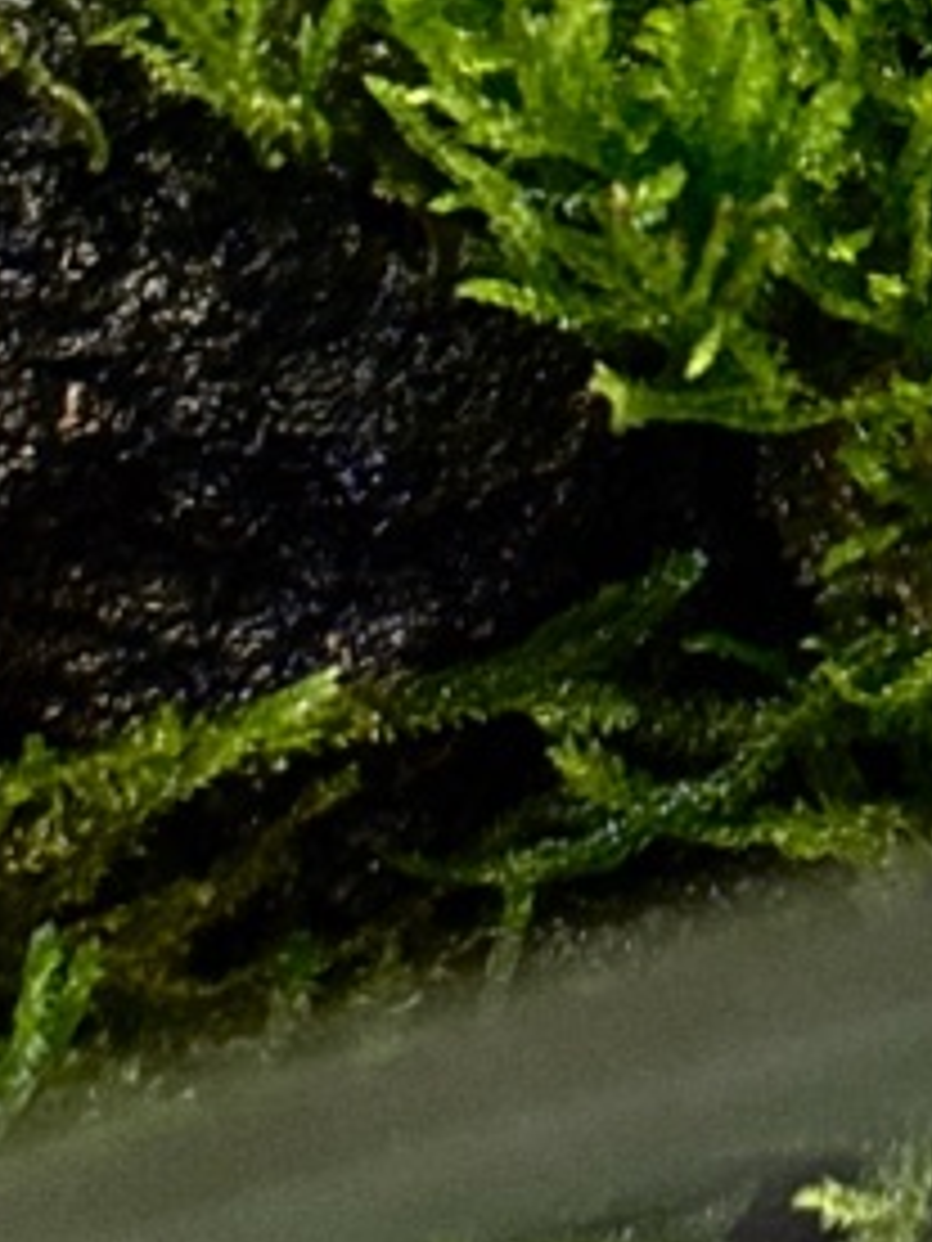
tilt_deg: -33.6
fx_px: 6857
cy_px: -441
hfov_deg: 7.7
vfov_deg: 10.1
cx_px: 1294
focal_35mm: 191
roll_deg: +2.8
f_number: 1.78
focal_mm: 6.76
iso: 200
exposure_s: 1/58
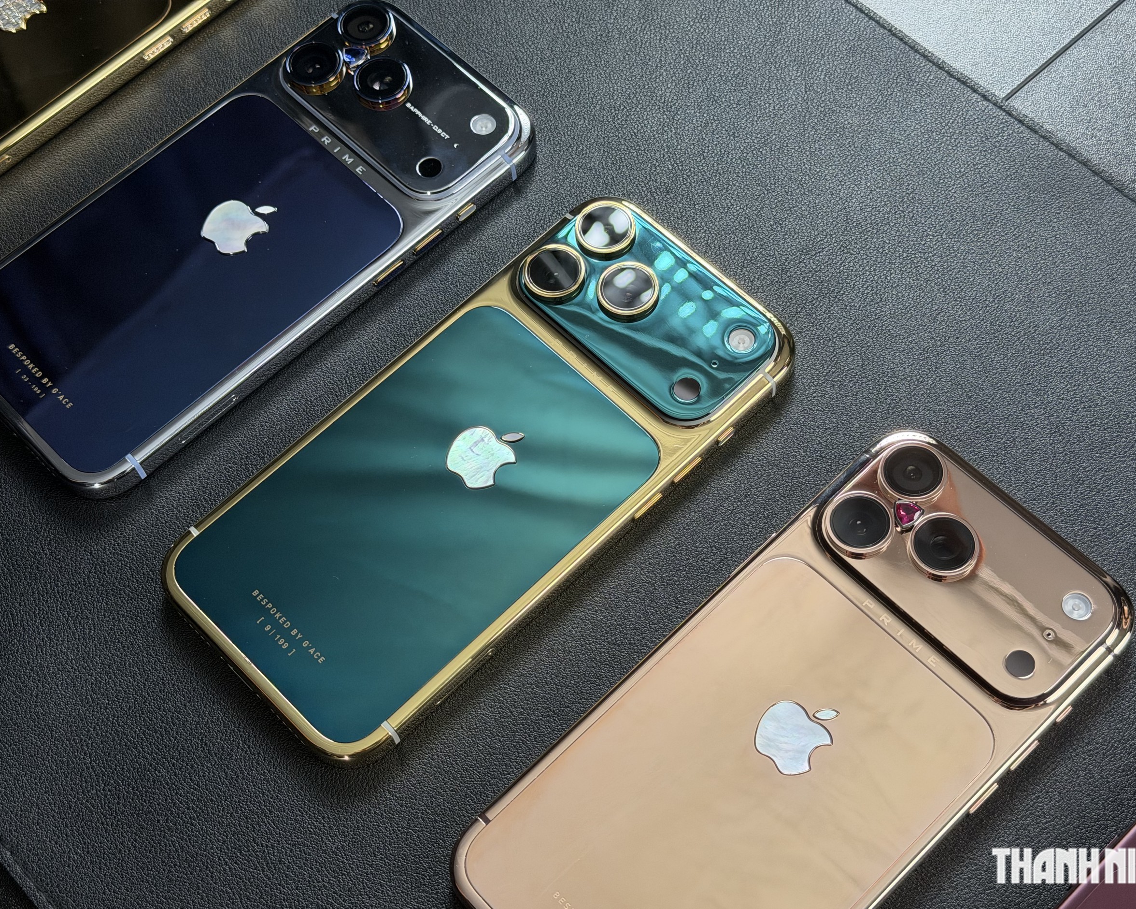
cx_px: 602
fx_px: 1714
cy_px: 463
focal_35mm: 51
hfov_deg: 36.6
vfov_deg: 29.7
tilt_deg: -61.7
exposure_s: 1/100
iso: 80
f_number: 1.78
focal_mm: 6.76
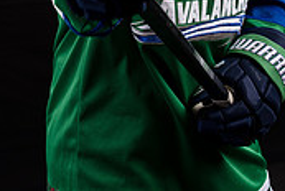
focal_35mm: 158
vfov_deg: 8.5
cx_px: 102
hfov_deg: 13.0
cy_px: -126
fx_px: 1253
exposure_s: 1/160
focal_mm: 47.2
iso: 80
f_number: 4
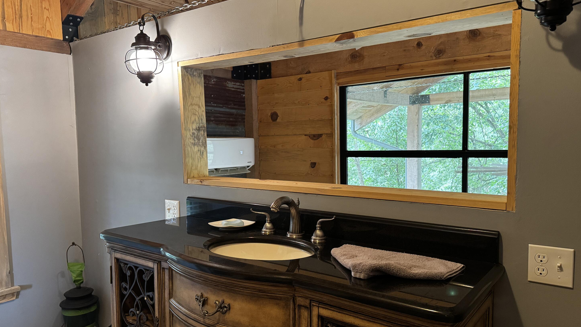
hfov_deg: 69.8
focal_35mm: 27
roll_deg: +0.9
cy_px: 174
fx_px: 416
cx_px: 298
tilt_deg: -5.2
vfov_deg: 42.9
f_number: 1.78
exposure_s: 1/60
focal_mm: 6.76
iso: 400
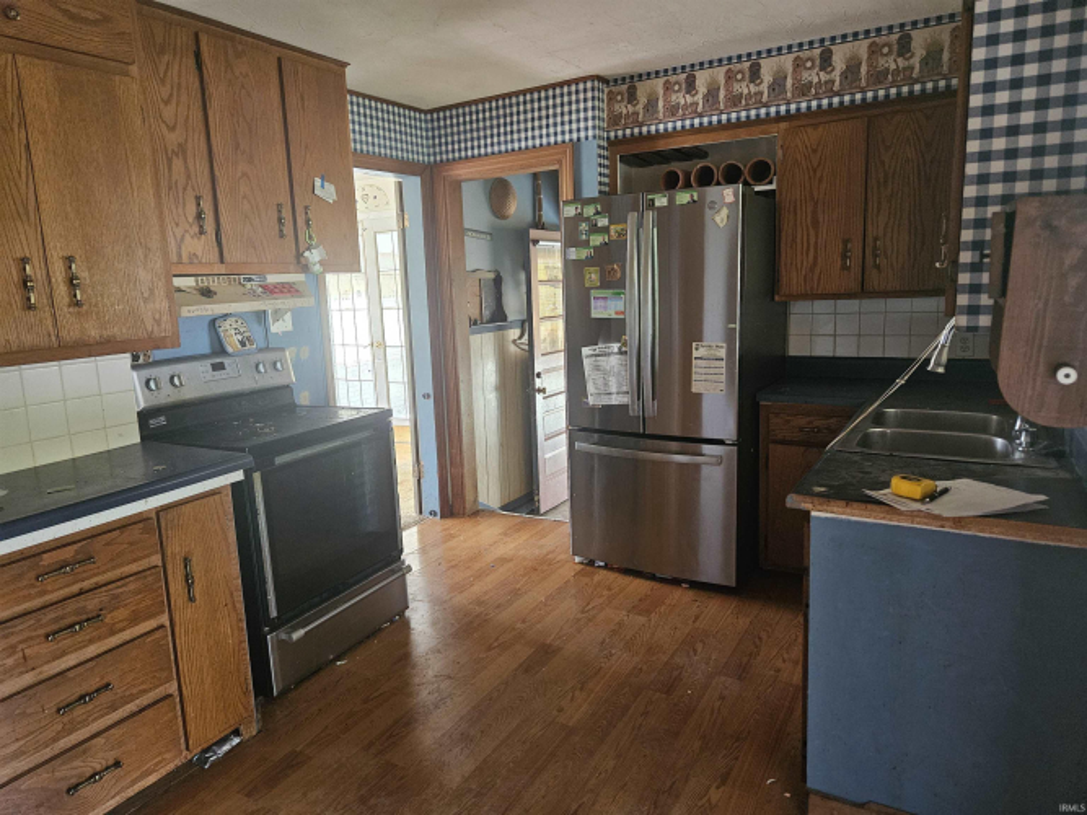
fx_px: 722
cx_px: 544
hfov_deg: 73.9
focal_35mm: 23
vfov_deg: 58.9
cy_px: 408
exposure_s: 1/60
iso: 800
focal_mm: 5.4
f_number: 1.8
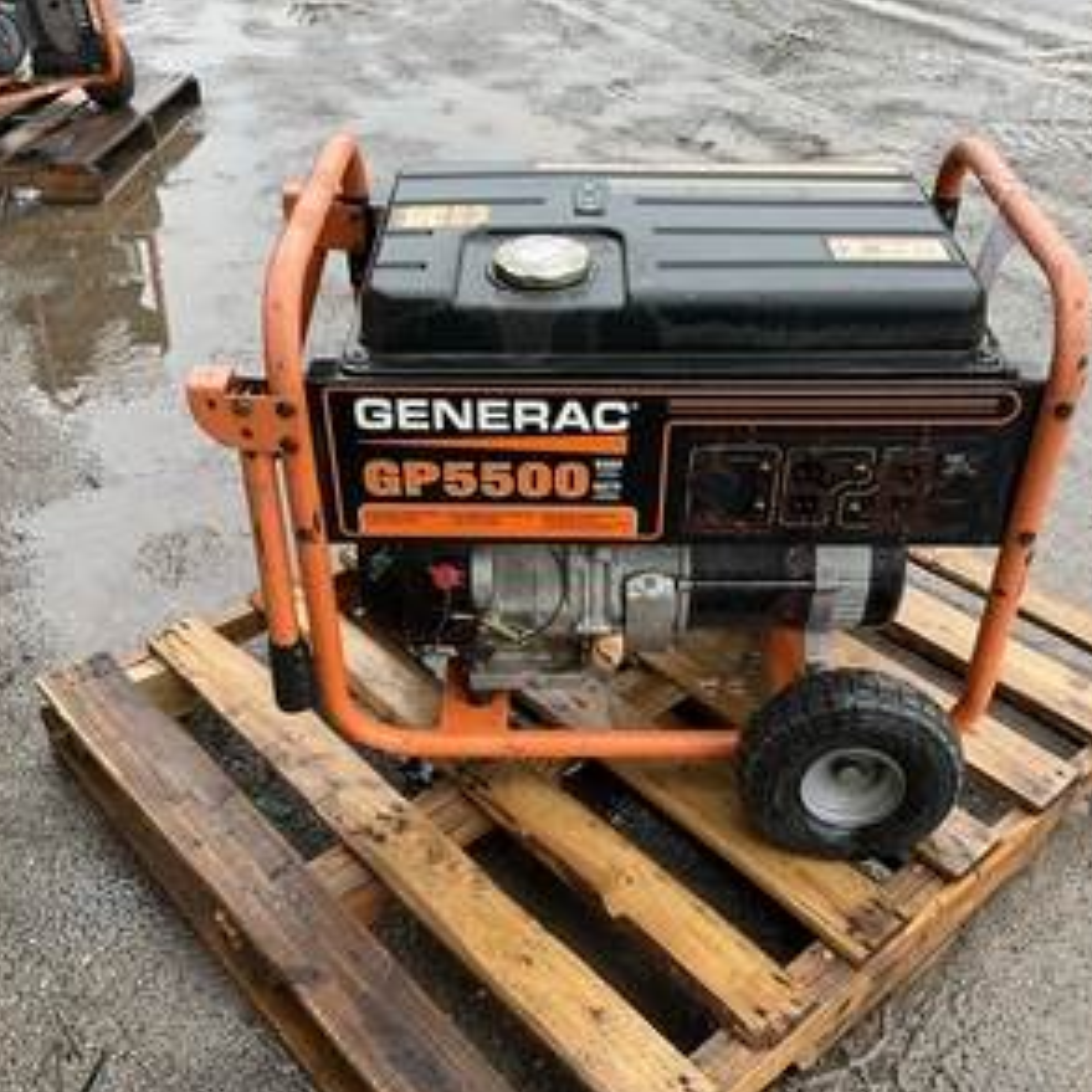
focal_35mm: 35
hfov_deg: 47.2
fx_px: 1249
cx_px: 581
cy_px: 555
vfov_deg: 47.2
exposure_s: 1/122
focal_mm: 3
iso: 20
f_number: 1.8
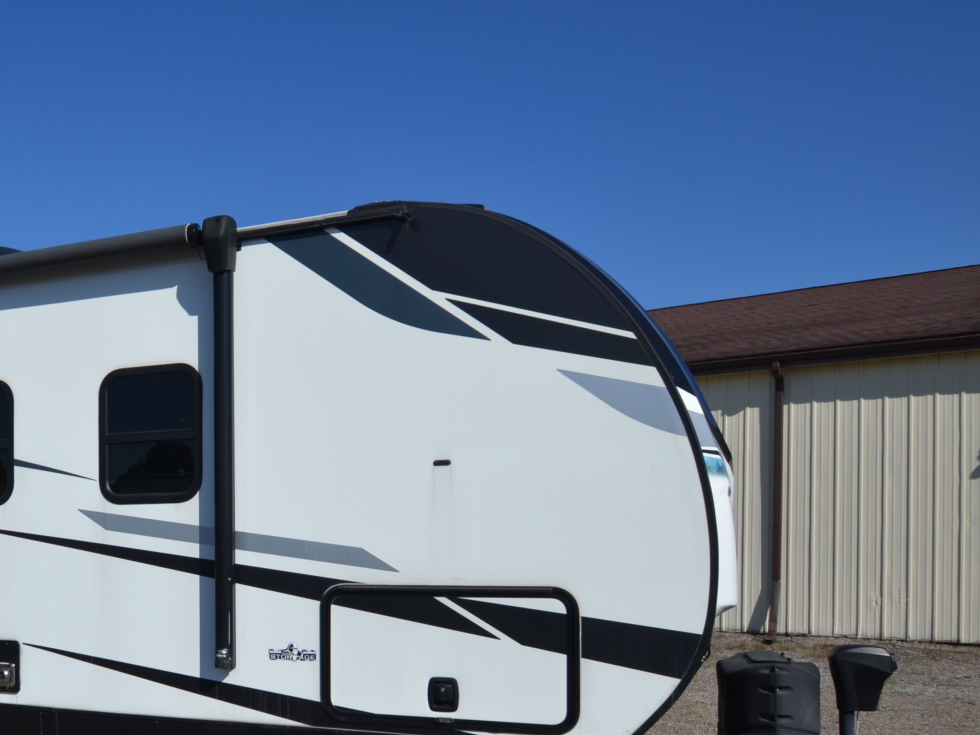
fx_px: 991
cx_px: 142
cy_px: 566
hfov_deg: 48.4
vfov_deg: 39.4
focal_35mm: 35
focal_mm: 14
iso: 100
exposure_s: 1/320
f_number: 9
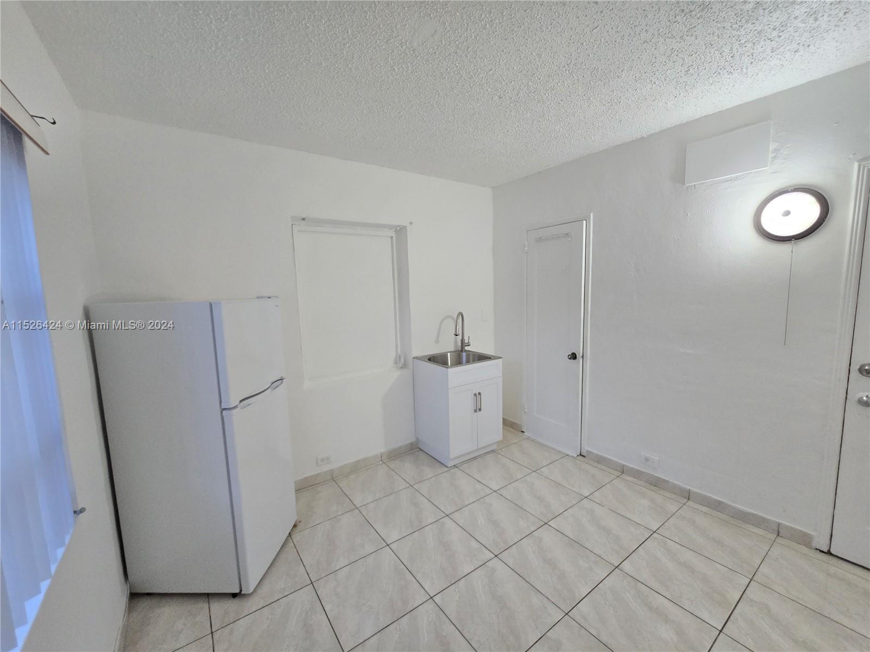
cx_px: 435
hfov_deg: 106.2
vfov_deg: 89.9
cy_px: 326
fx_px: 327
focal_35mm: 13
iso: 500
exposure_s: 1/60
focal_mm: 2.2
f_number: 2.2
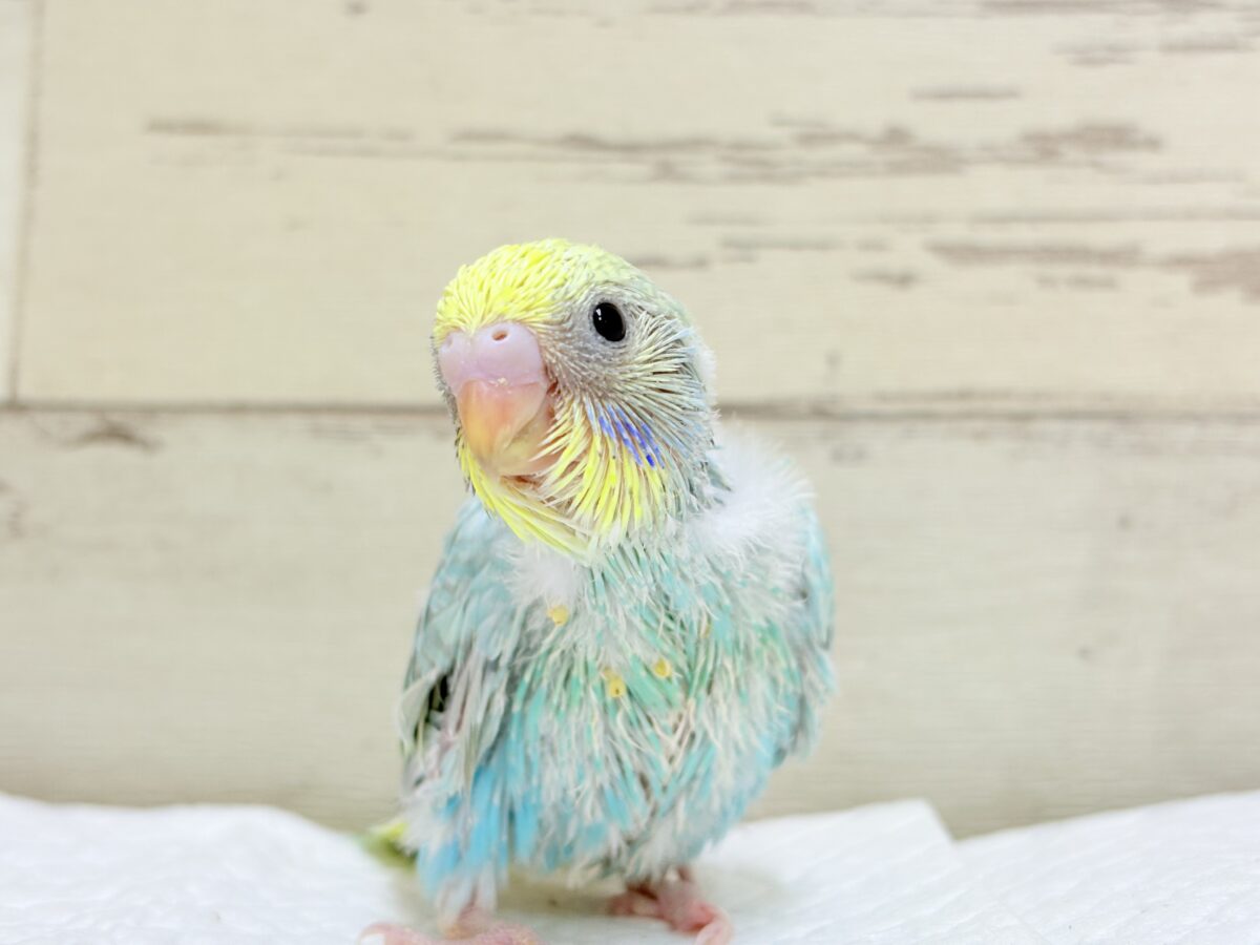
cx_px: 630
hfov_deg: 36.8
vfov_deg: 28.0
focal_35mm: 52
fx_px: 1893
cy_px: 472
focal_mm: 5.96
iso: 50
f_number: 1.6
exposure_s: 1/50
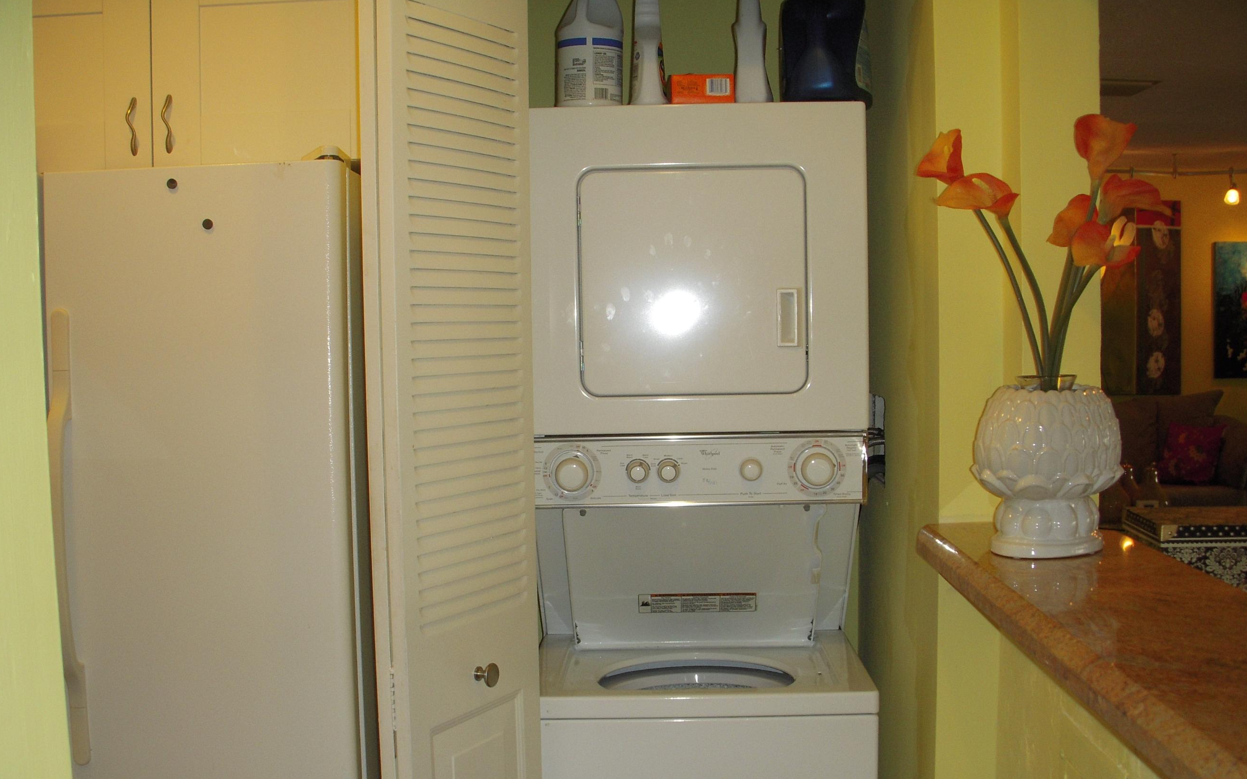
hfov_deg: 48.2
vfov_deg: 31.2
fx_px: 1393
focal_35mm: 41
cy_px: 464
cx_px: 615
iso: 100
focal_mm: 6.3
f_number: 3.3
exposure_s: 1/30
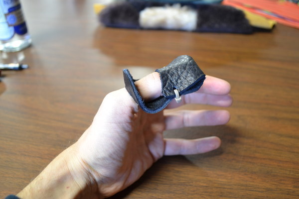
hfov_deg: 61.9
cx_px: 150
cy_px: 100
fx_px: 249
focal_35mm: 30
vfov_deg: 43.6
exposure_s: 1/13
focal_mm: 20
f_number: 3.8
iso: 800
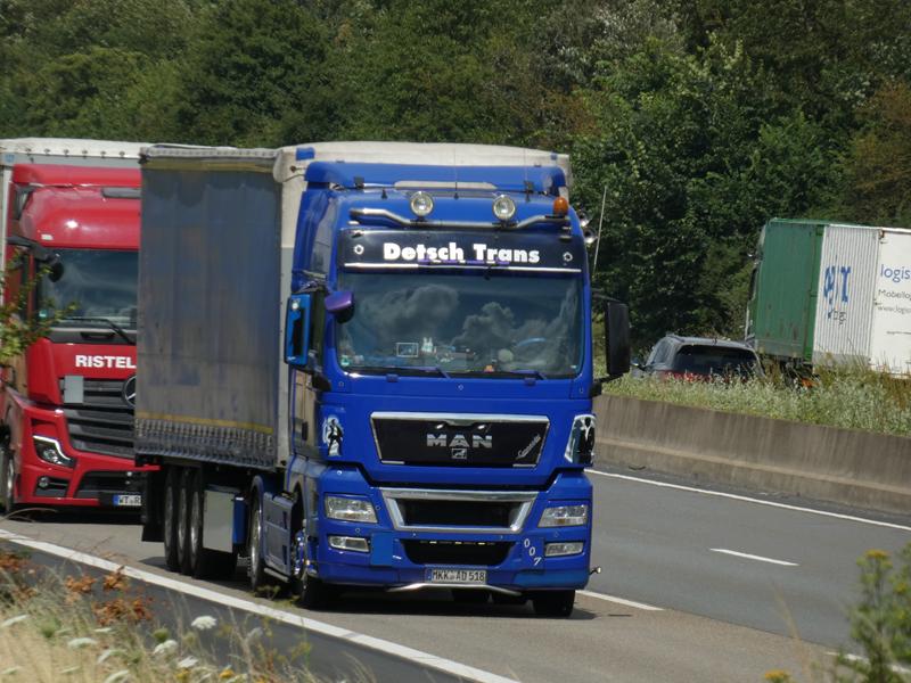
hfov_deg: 3.1
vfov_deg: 2.3
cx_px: 456
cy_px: 342
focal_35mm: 642
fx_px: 16896
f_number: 5.6
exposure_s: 1/640
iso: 80
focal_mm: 115
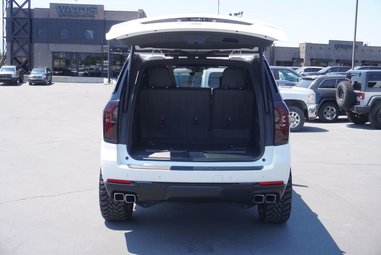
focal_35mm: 48
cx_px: 190
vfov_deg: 28.1
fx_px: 508
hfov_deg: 41.1
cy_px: 128
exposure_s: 1/125
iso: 100
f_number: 7.1
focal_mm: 32
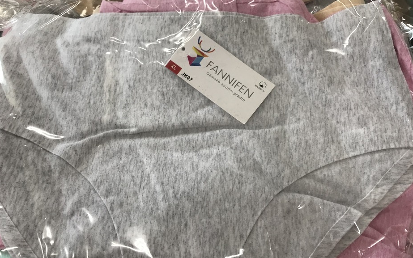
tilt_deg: -72.4
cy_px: 138
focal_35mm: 30
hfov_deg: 62.9
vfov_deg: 41.8
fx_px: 338
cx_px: 207
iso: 32
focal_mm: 3.99
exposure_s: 1/100
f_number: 1.8
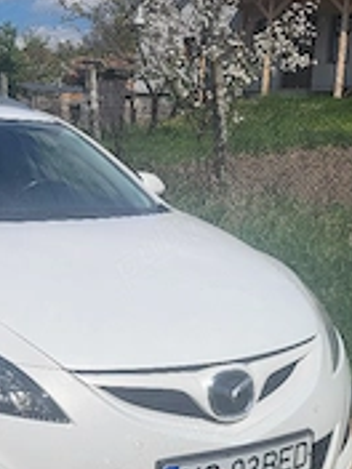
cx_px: 45
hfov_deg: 24.2
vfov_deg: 32.7
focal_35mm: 59
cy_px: 248
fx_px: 800
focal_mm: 5.4
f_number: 1.8
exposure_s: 1/10000
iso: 40
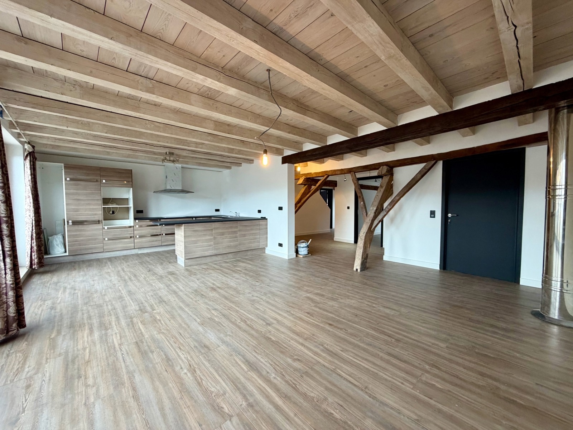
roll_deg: +0.6
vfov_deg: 85.7
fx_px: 232
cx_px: 286
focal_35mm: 14
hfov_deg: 102.1
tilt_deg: -3.6
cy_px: 215
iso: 320
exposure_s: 1/100
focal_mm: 2.22
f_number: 2.2
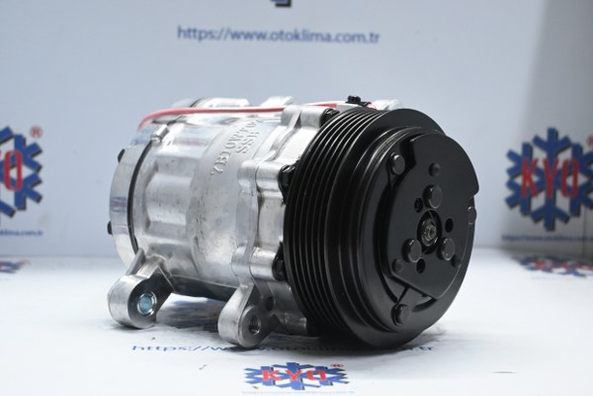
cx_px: 296
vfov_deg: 21.1
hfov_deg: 31.2
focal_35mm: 64
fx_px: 1062
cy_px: 198
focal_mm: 43
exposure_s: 1/60
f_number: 6
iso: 2000
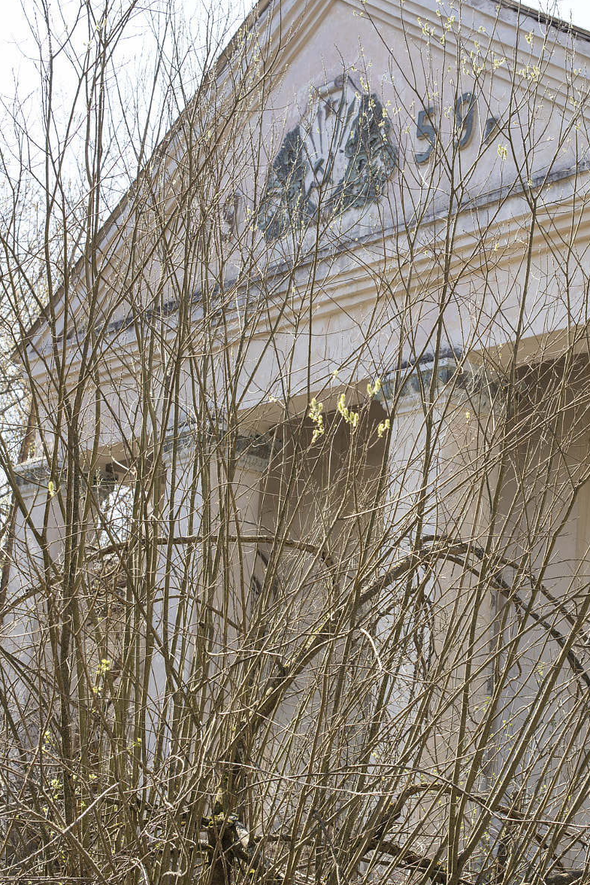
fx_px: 1670
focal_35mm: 68
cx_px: 398
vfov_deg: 29.6
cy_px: 478
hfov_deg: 20.0
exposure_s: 1/100
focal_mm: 50
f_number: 8
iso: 100
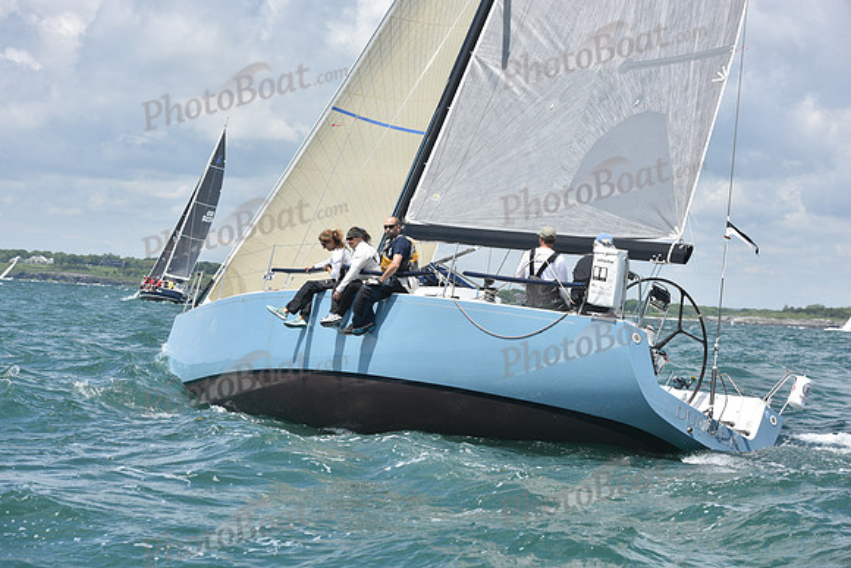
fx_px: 1773
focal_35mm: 75
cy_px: 284
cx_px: 426
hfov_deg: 27.0
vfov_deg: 18.2
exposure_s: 1/1250
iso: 250
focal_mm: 75
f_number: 6.3
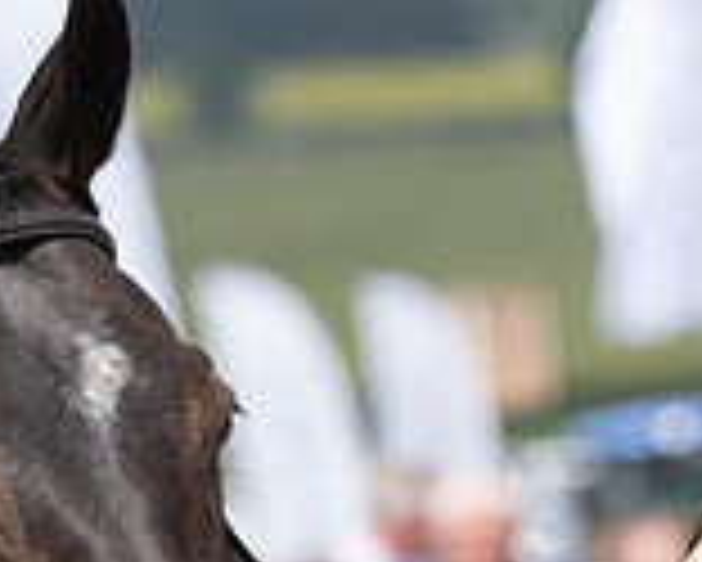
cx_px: 331
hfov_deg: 2.3
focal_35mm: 827
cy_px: 687
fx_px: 17193
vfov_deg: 1.9
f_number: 5
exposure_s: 1/2500
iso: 400
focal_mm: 175
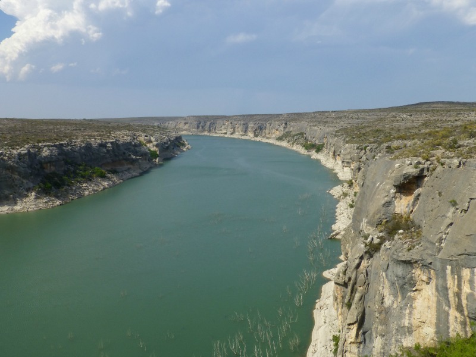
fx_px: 468
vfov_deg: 41.8
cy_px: 178
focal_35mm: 34
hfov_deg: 54.0
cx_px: 238
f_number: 3.7
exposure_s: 1/1300
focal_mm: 6.1
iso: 100
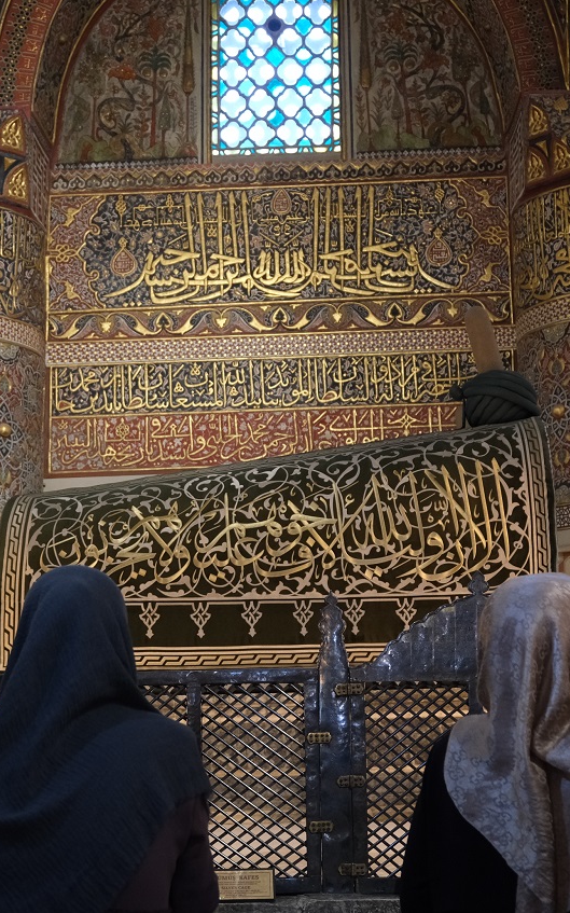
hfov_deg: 22.7
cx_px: 295
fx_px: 1417
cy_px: 455
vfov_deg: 35.7
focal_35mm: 57
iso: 2000
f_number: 3.5
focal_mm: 24.8
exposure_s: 1/100
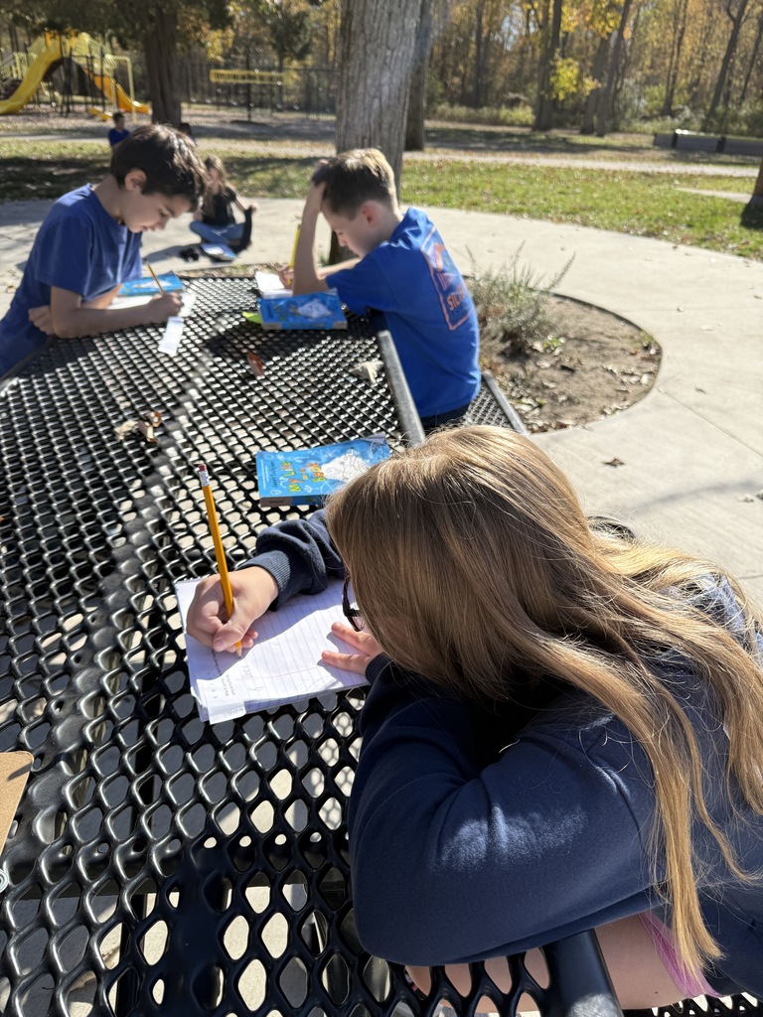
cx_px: 382
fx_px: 705
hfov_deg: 56.8
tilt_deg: -29.6
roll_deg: -4.4
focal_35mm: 24
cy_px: 508
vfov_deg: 71.6
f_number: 1.78
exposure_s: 1/2525
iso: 80
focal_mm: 6.76
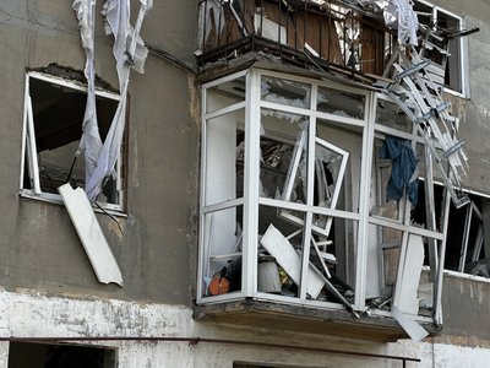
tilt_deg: +15.8
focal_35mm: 77
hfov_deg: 25.3
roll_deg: +0.4
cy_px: 184
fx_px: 1090
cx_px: 245
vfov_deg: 19.1
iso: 32
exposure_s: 1/246
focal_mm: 9
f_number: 2.8
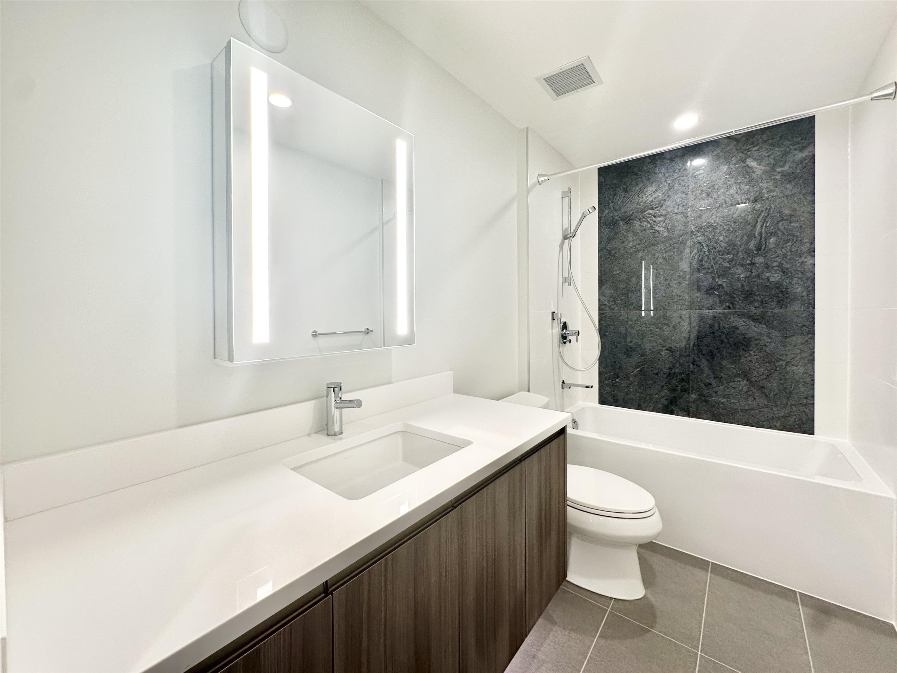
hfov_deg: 102.1
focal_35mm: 14
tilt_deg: -1.5
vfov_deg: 85.7
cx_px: 448
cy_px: 336
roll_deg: +0.3
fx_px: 363
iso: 80
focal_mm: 2.22
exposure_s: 1/120
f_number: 2.2
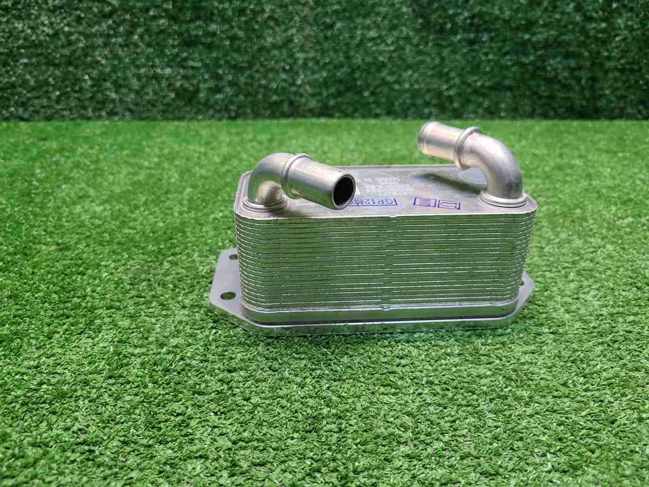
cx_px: 324
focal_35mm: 26
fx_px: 487
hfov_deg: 67.3
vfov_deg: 53.1
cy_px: 244
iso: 133
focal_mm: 5.4
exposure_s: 1/50
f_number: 1.8
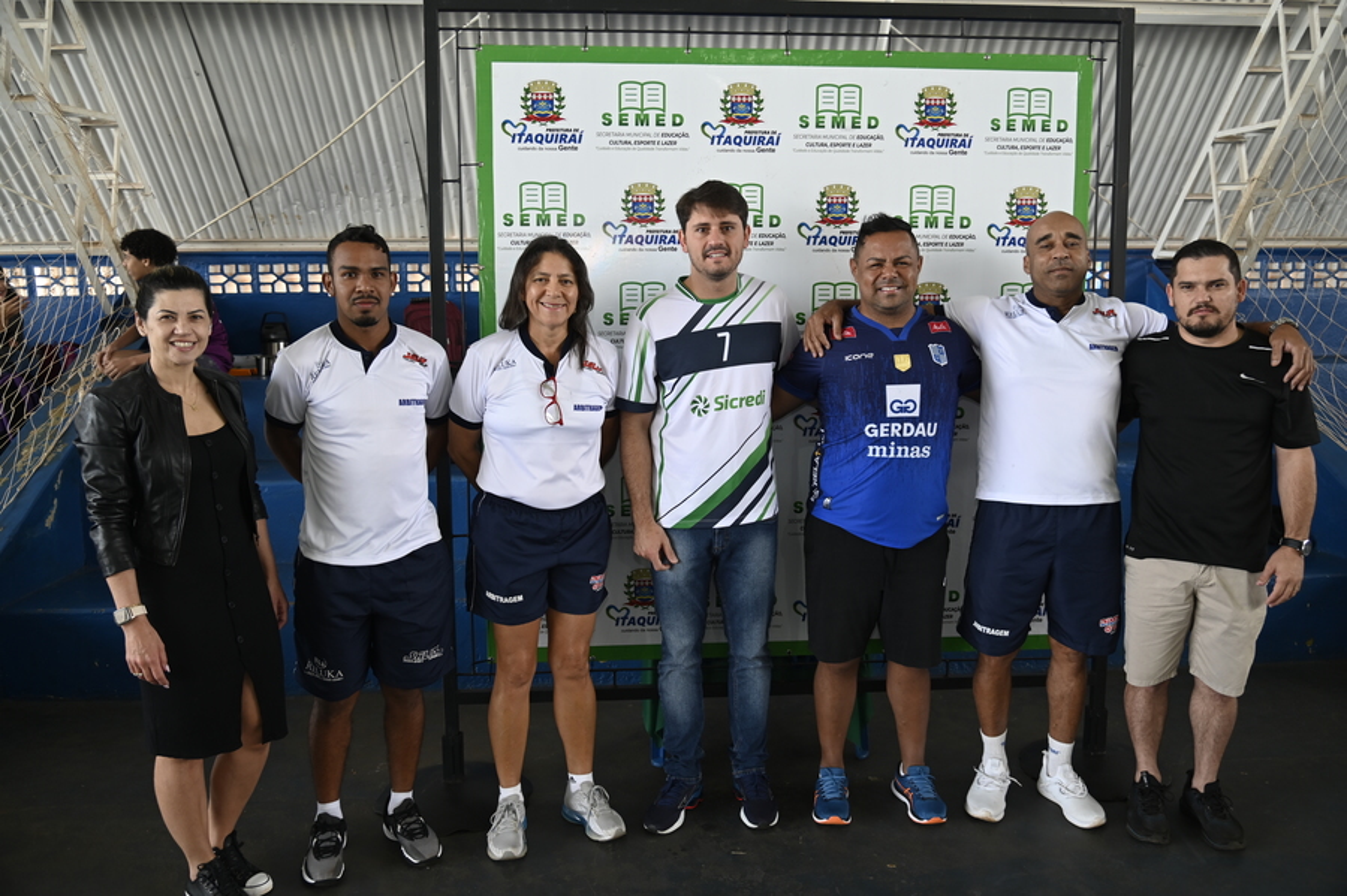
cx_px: 674
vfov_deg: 47.9
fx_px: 1010
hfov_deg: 67.4
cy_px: 448
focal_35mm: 27
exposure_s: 1/60
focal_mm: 27
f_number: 4
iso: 320
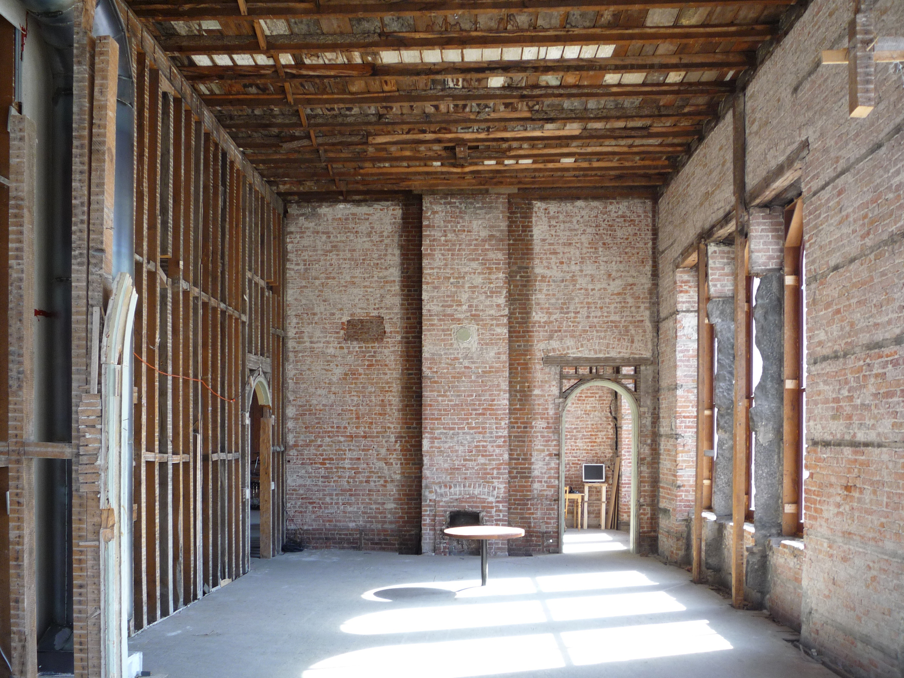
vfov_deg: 46.8
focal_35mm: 30
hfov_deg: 60.0
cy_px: 339
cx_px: 452
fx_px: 783
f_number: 3.3
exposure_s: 1/40
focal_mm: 5.2
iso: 100
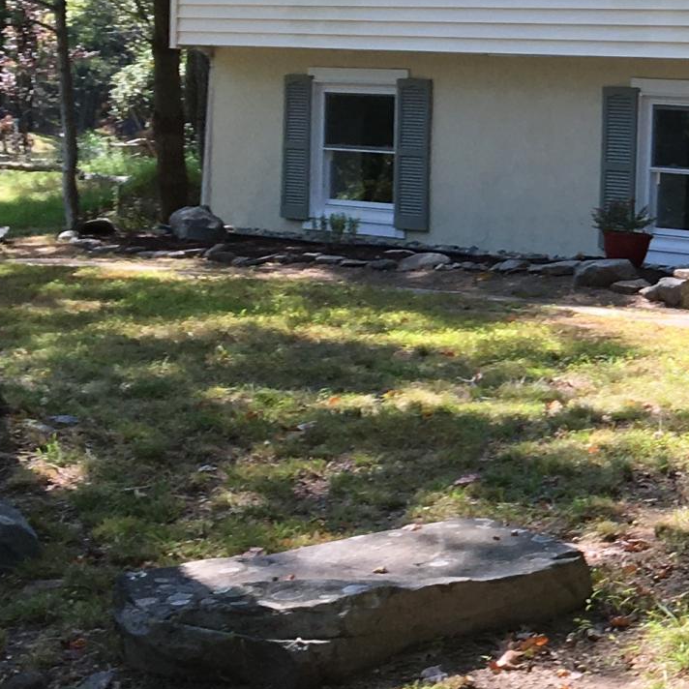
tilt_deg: -1.6
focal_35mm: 108
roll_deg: -2.8
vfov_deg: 16.1
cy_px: 279
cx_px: 1049
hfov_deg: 14.9
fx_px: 2432
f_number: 2.2
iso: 25
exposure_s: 1/437
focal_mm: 4.15
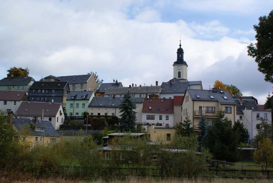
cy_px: 92
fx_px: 319
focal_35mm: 42
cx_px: 136
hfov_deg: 46.3
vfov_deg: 32.0
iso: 100
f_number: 9
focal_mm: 28
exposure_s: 1/160
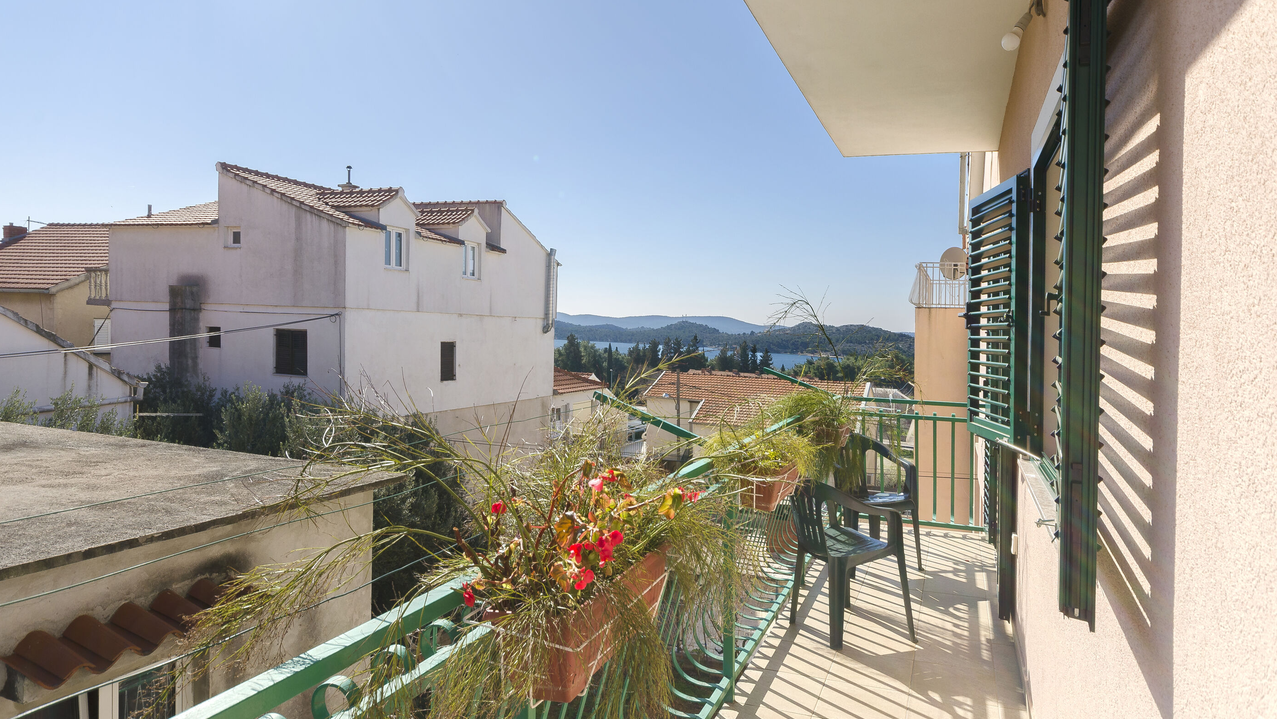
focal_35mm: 22
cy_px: 357
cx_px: 638
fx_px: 745
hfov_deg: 81.2
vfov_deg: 51.5
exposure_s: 1/200
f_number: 11
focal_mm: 14
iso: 100
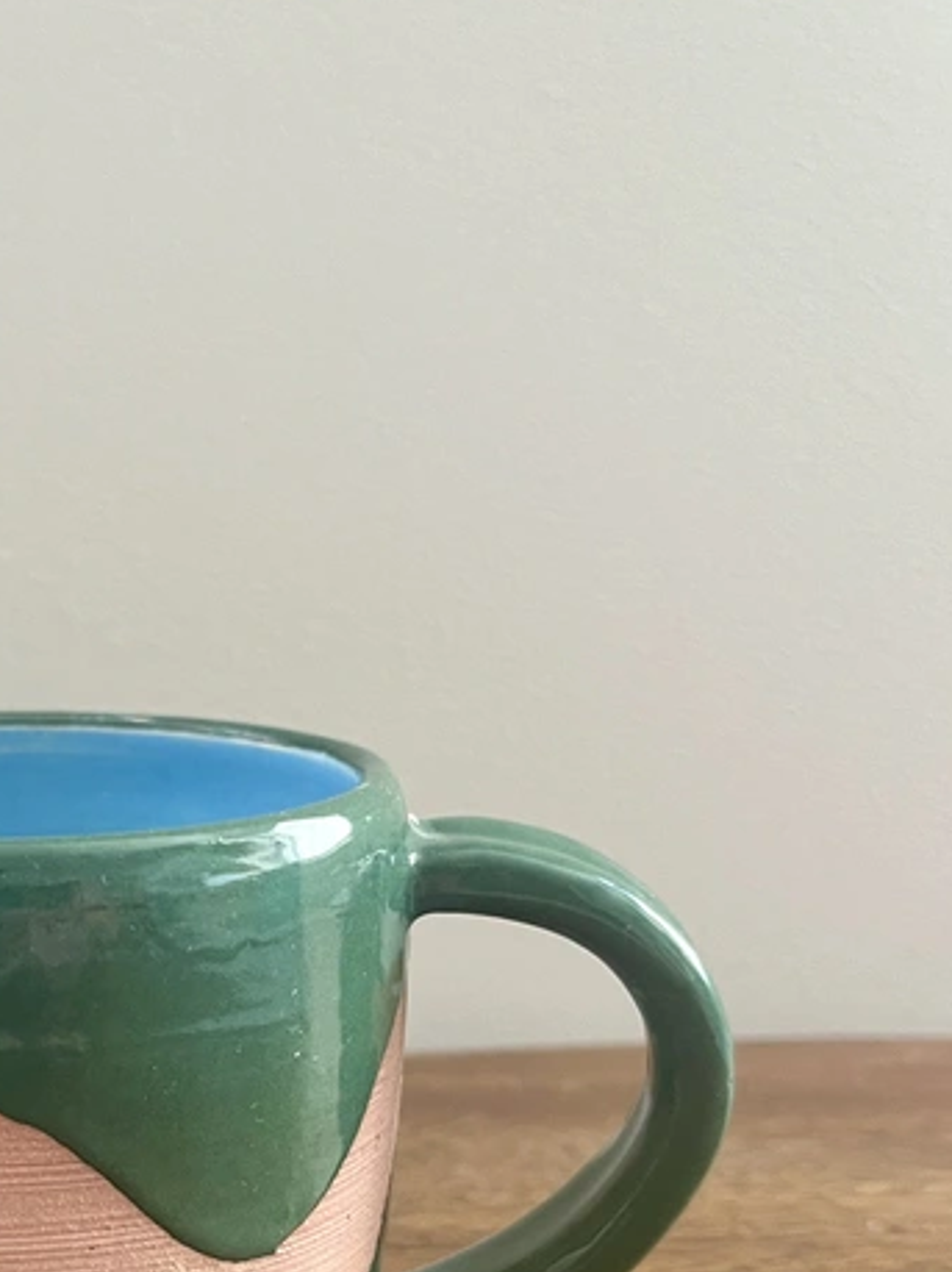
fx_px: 1835
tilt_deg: -13.1
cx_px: 53
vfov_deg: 37.4
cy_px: 936
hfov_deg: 27.8
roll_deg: -0.4
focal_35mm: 50
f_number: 1.6
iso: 125
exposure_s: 1/79
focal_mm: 5.1
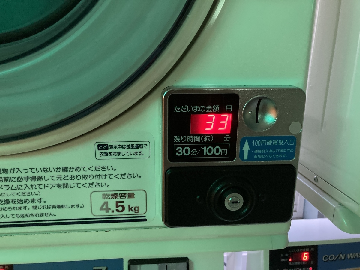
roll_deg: +0.3
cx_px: 180
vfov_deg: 49.7
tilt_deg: -11.4
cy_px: 135
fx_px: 291
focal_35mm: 28
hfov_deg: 63.4
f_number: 1.8
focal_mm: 3.99
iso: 640
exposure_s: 1/22
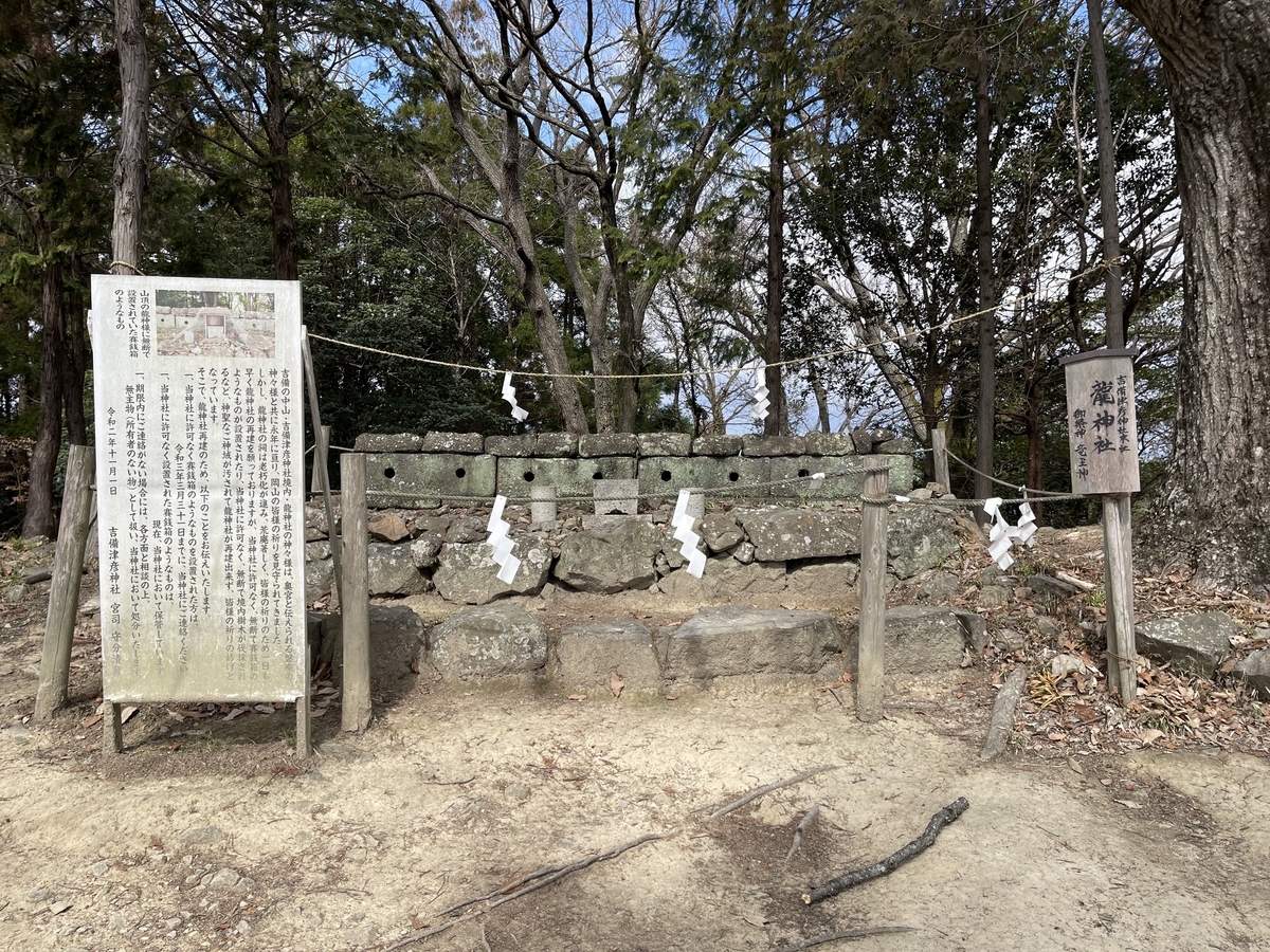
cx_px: 635
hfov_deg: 67.3
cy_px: 476
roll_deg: +0.6
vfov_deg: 53.1
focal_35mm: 26
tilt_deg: -0.2
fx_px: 954
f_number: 1.6
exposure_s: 1/1976
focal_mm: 5.1
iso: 32
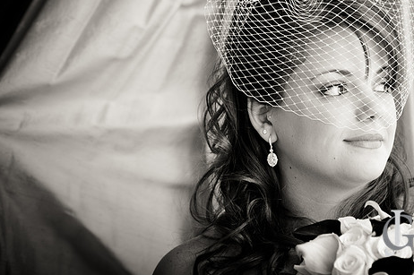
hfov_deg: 9.1
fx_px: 2596
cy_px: 105
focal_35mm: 226
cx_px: 258
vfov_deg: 6.1
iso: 800
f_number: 3.5
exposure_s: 1/30
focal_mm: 120
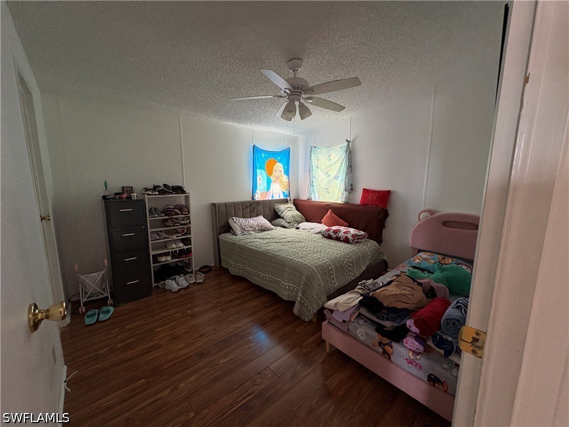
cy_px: 214
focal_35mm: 14
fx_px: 230
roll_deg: +0.1
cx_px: 284
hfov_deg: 102.1
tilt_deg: -8.0
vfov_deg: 85.7
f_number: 2.2
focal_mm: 2.22
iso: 320
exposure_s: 1/60
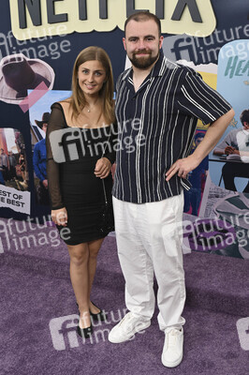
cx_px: 124
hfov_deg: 32.6
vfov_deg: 47.4
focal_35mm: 41
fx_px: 426
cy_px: 188
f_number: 6.3
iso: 800
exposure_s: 1/250
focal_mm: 41
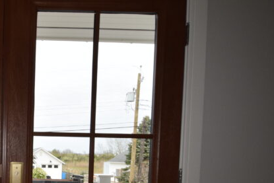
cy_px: 177
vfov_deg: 33.3
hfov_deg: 43.0
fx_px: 282
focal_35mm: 37
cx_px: -12
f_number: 14
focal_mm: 10
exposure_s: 1/200
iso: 640
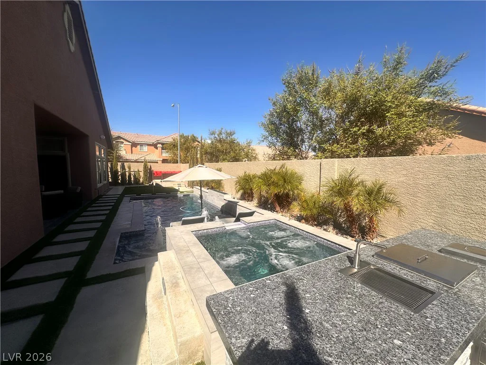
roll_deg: -0.2
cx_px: 243
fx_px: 197
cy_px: 182
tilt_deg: -4.9
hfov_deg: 102.1
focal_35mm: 14
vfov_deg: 85.7
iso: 40
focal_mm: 2.22
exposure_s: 1/2304
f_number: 2.2
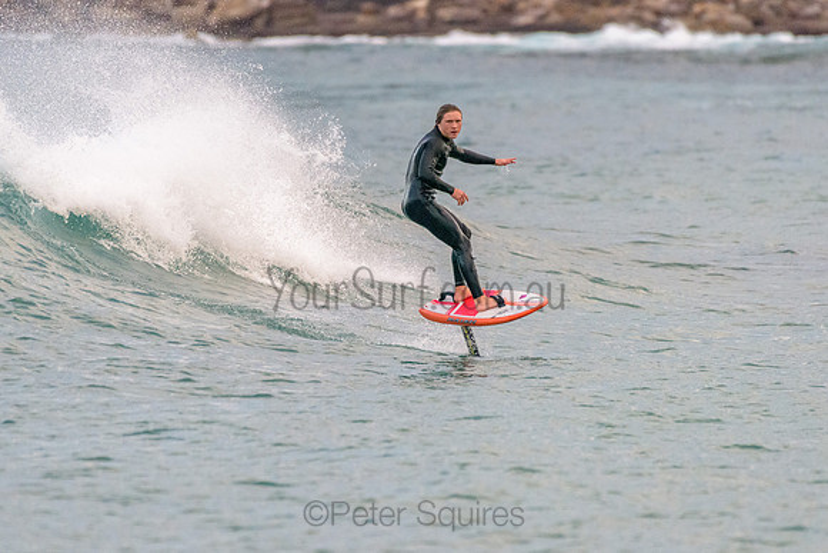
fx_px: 14095
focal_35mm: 613
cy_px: 271
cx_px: 406
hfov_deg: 3.4
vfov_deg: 2.2
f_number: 5.6
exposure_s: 1/2000
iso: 2000
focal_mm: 500
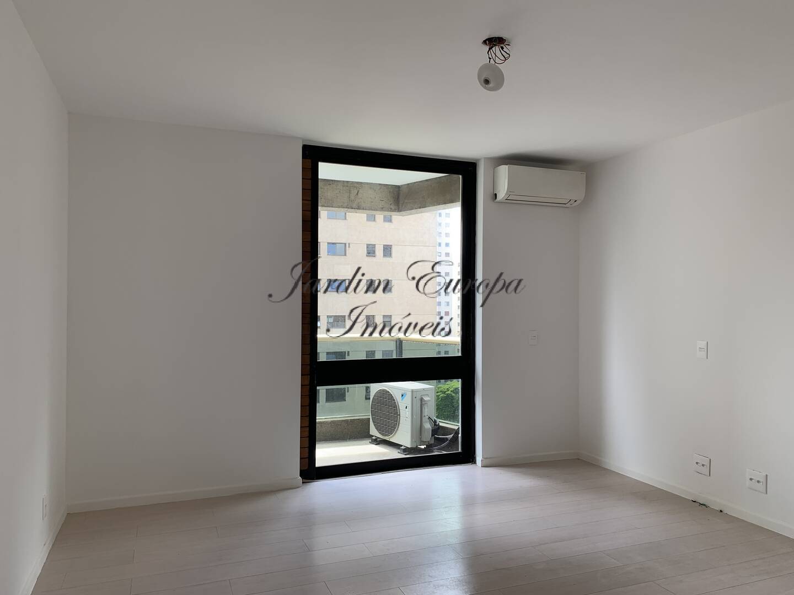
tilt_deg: -1.5
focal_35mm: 26
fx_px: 596
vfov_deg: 53.1
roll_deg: -0.4
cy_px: 298
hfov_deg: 67.3
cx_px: 397
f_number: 1.8
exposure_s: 1/132
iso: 25
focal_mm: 4.25
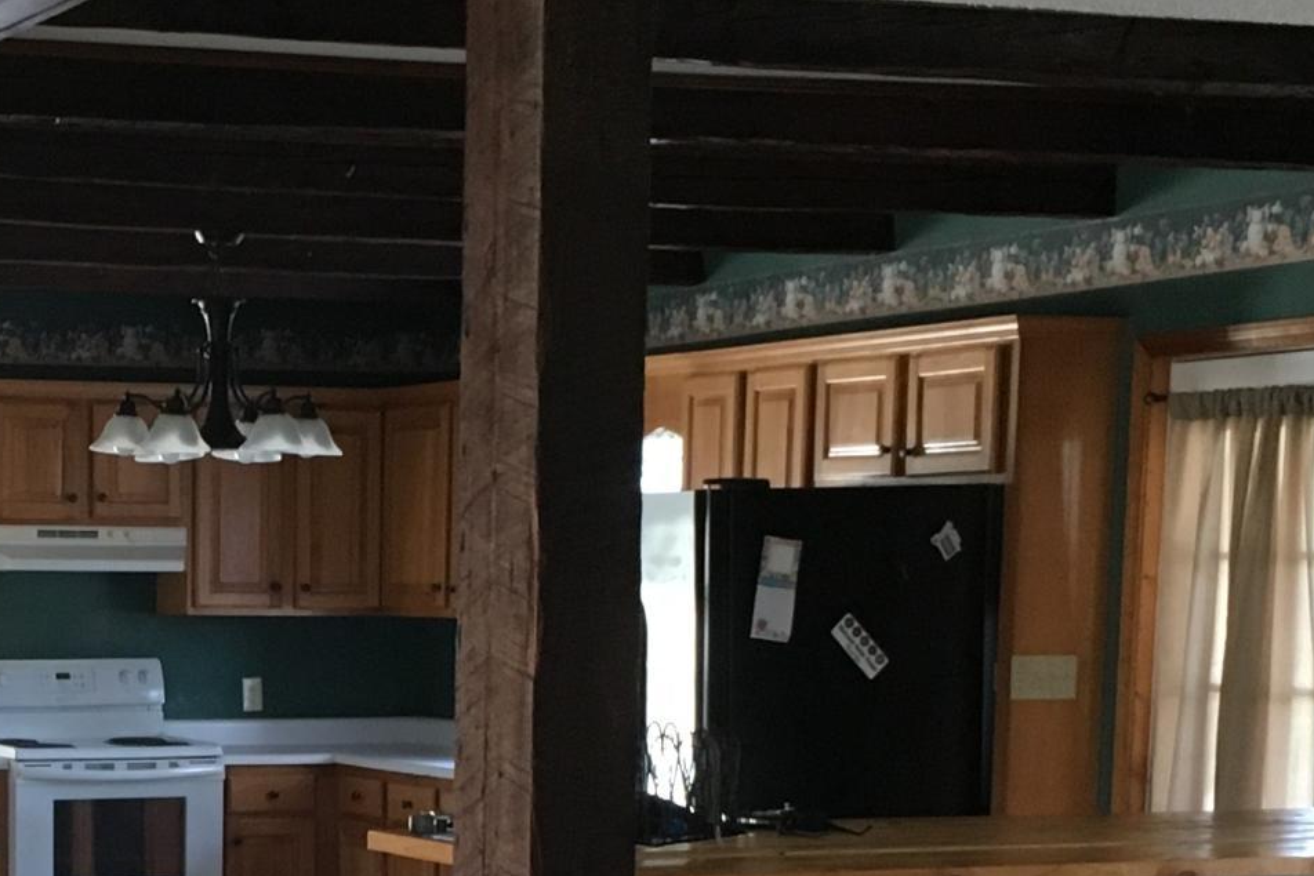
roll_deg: +0.0
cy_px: 1021
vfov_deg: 14.0
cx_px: 108
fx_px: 3468
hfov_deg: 21.0
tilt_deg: -7.2
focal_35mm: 95
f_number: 2.2
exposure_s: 1/30
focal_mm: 4.15
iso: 125
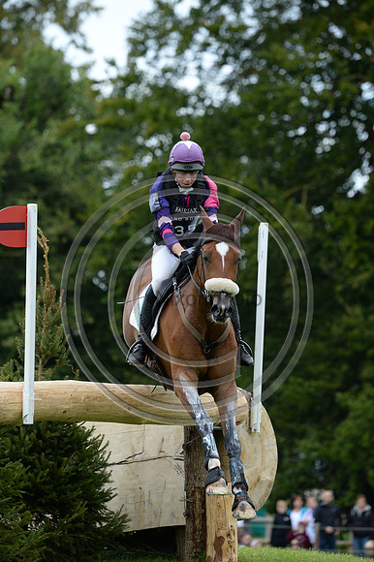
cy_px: 281
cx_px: 187
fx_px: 4836
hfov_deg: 4.4
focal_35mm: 310
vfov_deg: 6.7
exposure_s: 1/1000
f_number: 6.3
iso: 1000
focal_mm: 310
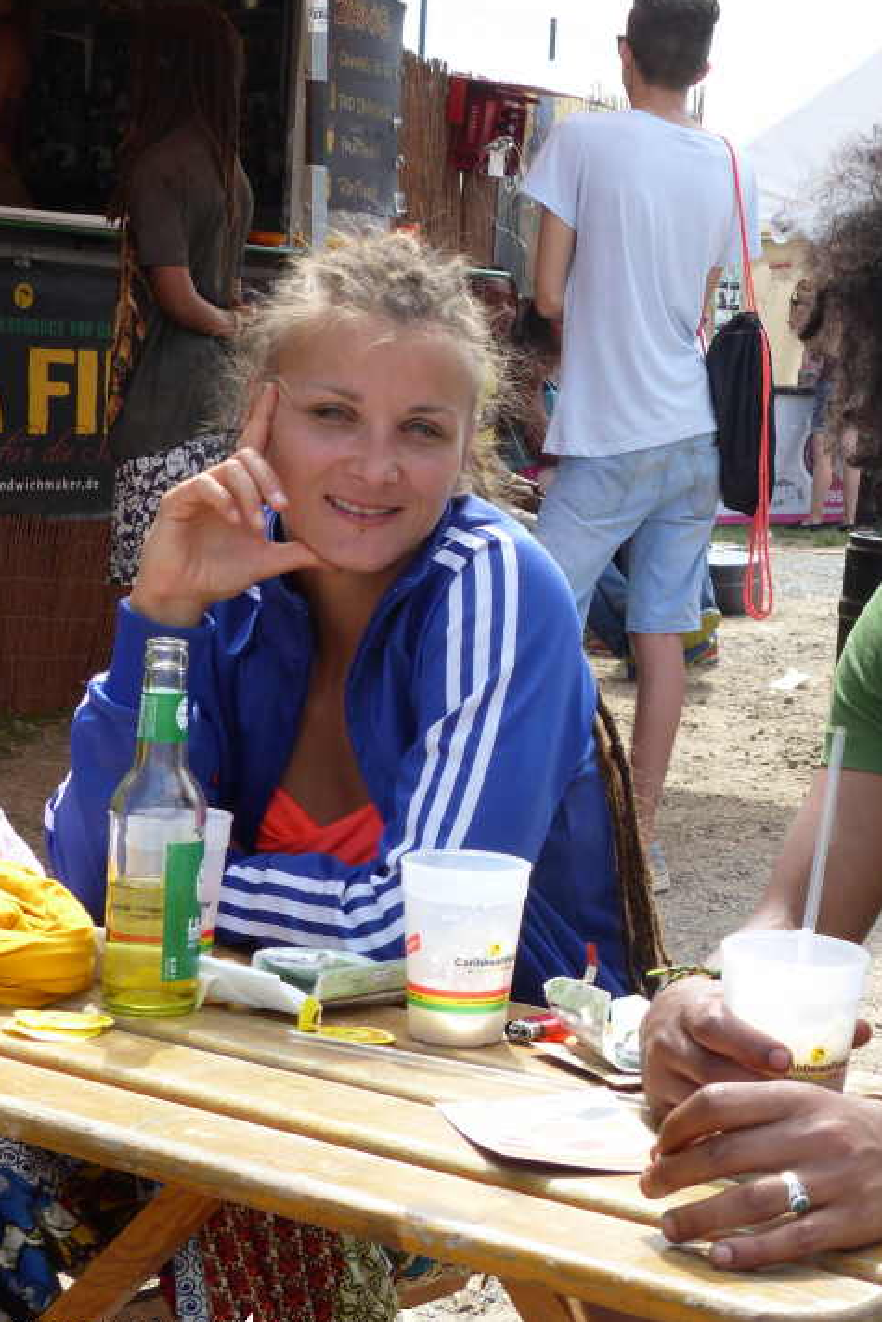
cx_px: 732
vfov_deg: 27.7
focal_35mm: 73
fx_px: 2681
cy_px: 676
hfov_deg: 18.5
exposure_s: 1/400
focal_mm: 9.1
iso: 100
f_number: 4
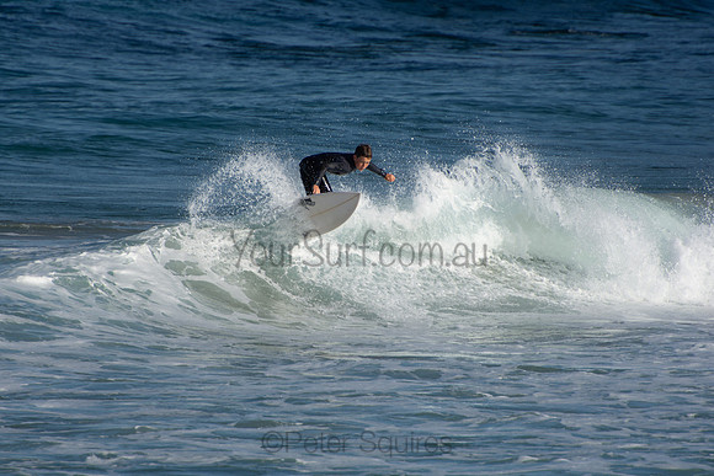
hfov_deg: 3.4
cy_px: 238
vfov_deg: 2.3
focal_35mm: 600
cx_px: 357
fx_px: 11902
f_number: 5.6
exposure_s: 1/1250
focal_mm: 400
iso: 140
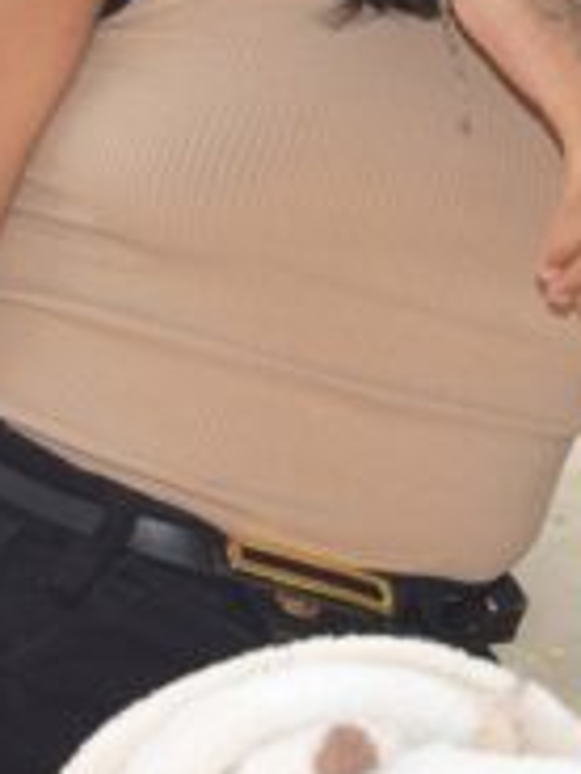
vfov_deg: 12.9
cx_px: 712
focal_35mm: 151
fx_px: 3379
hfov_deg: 9.7
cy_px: 36
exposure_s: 1/125
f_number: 5.6
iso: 160
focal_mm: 26
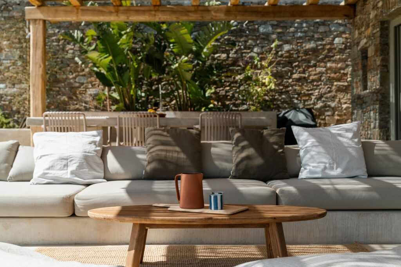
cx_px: 200
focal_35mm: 49
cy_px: 134
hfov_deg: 40.3
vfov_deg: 27.5
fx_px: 546
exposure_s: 1/4000
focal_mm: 49
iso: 200
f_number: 3.5
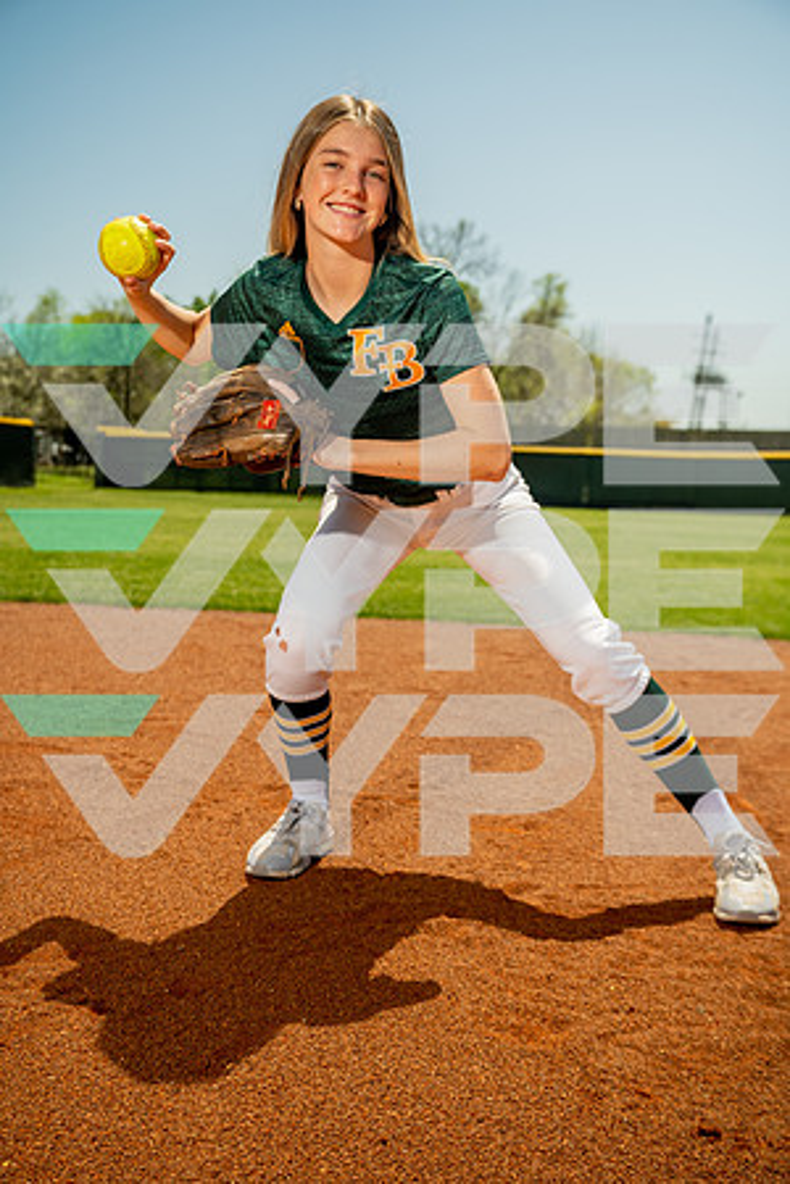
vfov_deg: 46.4
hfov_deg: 31.9
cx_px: 395
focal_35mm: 42
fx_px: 1382
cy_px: 592
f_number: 4.5
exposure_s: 1/250
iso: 250
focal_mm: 42
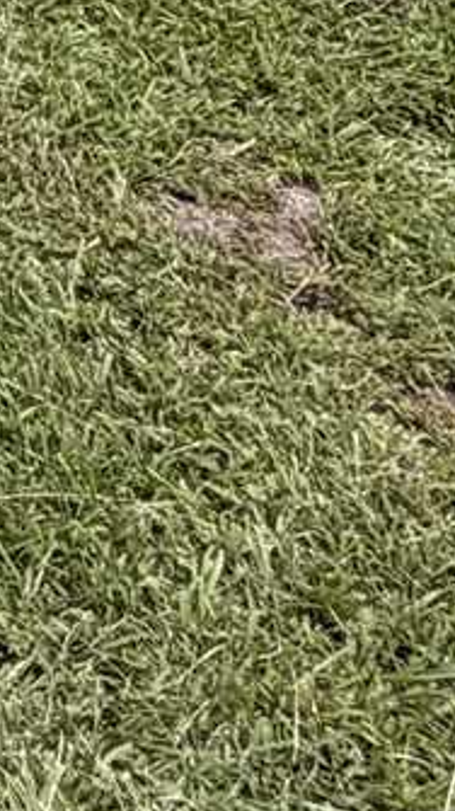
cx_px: -1256
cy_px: -867
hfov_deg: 8.1
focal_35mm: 105
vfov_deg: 15.6
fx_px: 2256
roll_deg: +1.6
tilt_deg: -9.3
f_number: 2.2
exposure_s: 1/770
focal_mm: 2.22
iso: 40
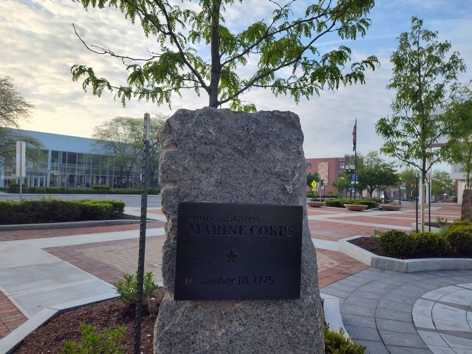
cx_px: 236
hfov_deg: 73.9
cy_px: 177
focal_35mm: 23
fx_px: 314
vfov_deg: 58.9
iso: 100
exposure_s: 1/742
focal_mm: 5.56
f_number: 1.8
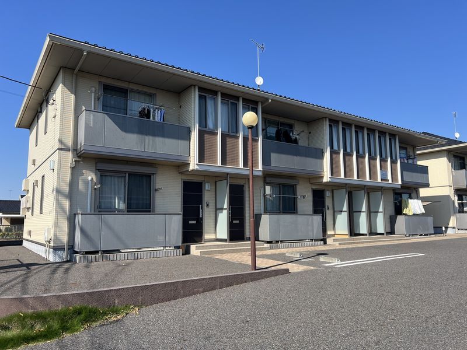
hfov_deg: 67.3
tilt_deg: +7.7
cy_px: 175
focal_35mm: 26
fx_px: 351
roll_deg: +0.3
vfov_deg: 53.1
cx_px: 234
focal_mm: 5.7
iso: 50
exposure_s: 1/3257
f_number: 1.5
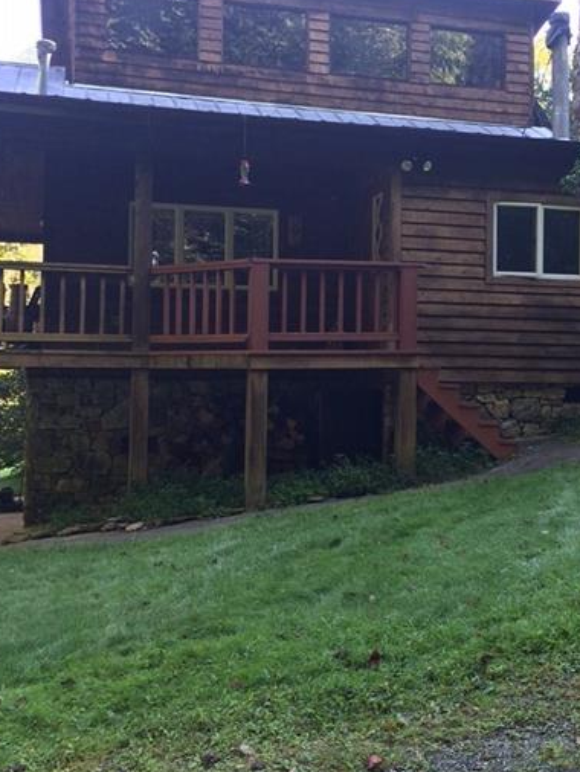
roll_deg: +1.4
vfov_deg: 42.9
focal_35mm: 44
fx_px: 982
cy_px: 346
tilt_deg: +1.3
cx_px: 392
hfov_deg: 32.6
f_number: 2.2
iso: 40
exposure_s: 1/120
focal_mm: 4.15
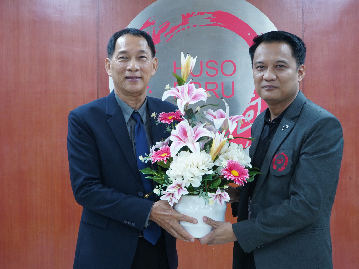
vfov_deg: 24.8
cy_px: 130
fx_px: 612
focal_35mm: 59
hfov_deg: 32.7
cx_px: 173
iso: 2500
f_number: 14
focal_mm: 47
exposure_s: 1/15
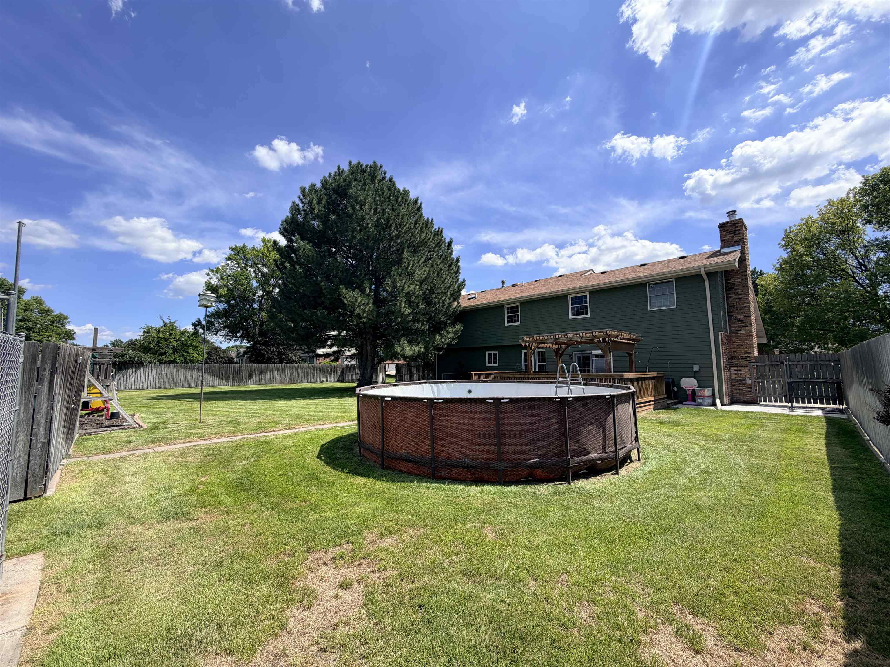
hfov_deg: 102.1
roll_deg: -1.2
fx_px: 360
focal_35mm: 14
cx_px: 445
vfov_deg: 85.7
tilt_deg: +5.1
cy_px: 334
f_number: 2.2
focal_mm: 2.22
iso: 20
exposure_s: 1/789
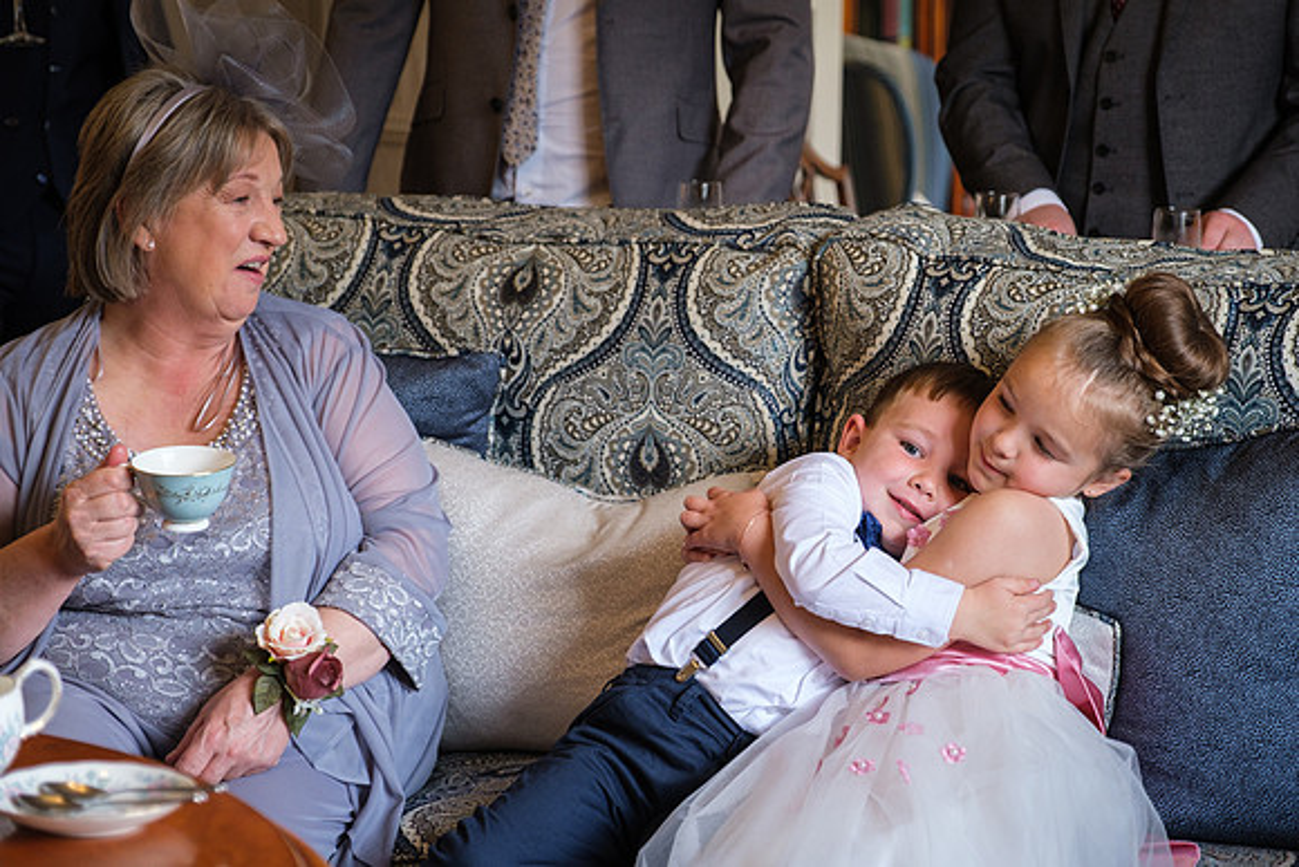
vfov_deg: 15.5
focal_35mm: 88
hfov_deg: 23.0
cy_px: 428
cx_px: 755
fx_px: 3194
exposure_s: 1/160
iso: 800
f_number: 2.8
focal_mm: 50
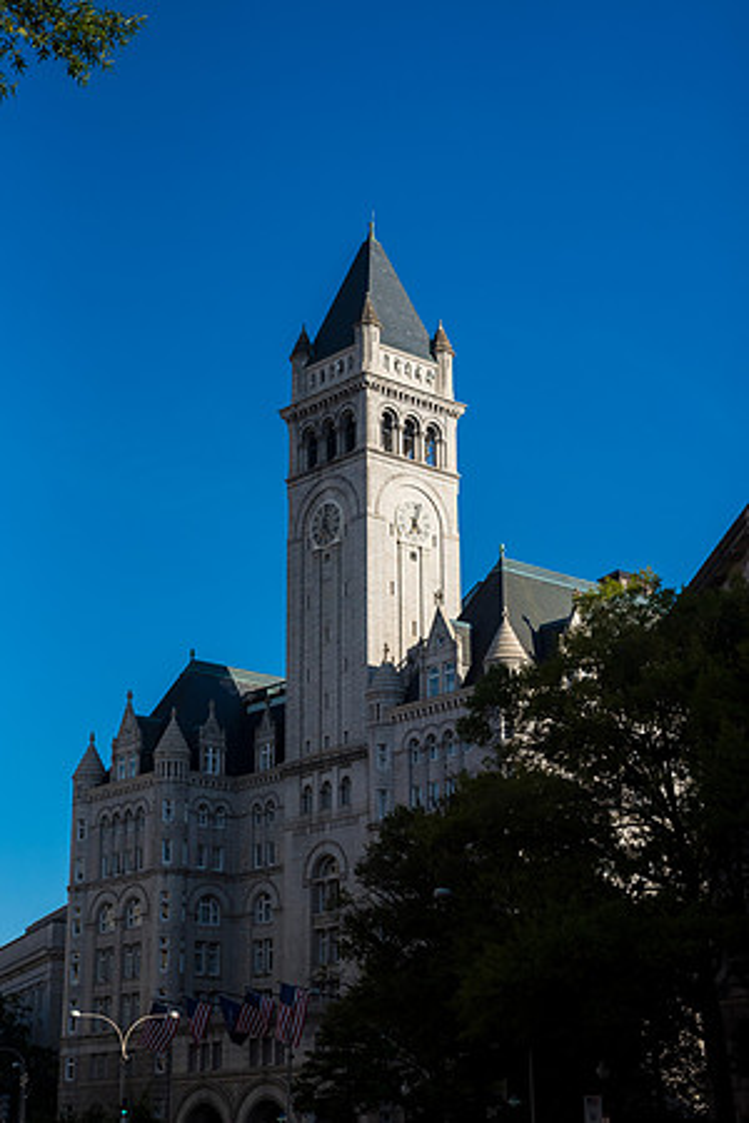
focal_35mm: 56
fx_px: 1748
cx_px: 374
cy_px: 562
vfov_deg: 35.6
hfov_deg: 24.2
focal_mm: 56
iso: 400
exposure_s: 1/4000
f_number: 5
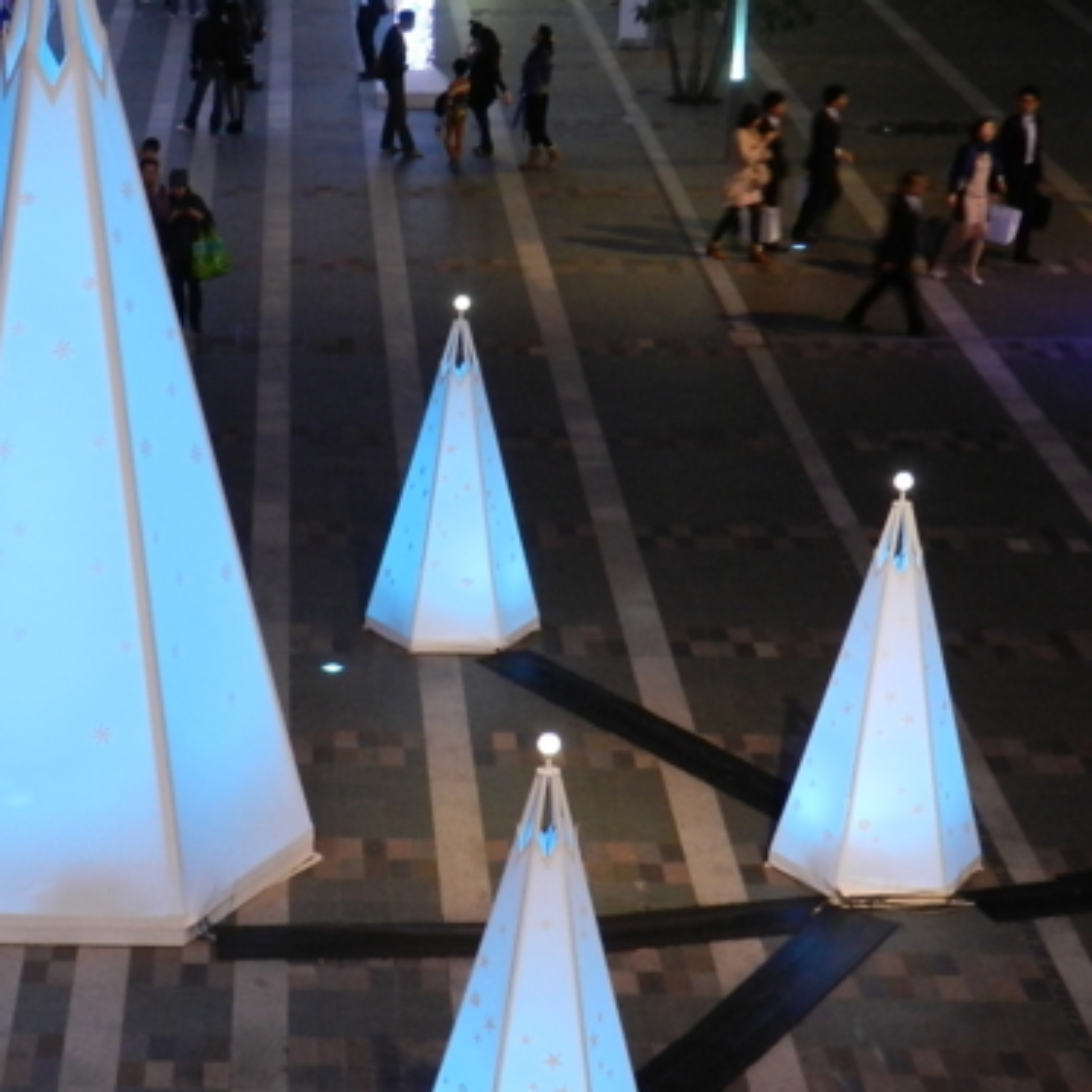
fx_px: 3105
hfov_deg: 19.5
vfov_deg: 19.9
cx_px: 88
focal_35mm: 87
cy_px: 590
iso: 400
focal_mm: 8.1
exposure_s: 1/15
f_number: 4.2
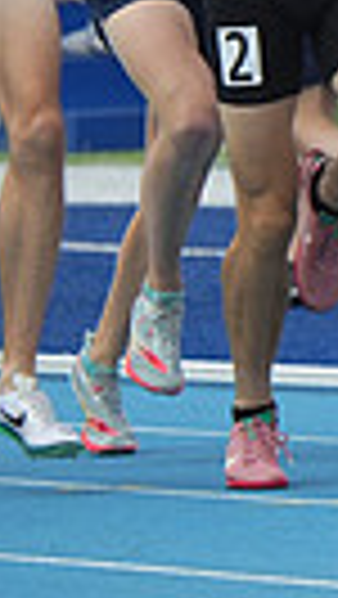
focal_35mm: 912
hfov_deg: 1.3
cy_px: -142
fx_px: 14503
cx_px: 1302
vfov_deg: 2.4
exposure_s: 1/1250
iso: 400
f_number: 5.6
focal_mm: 200
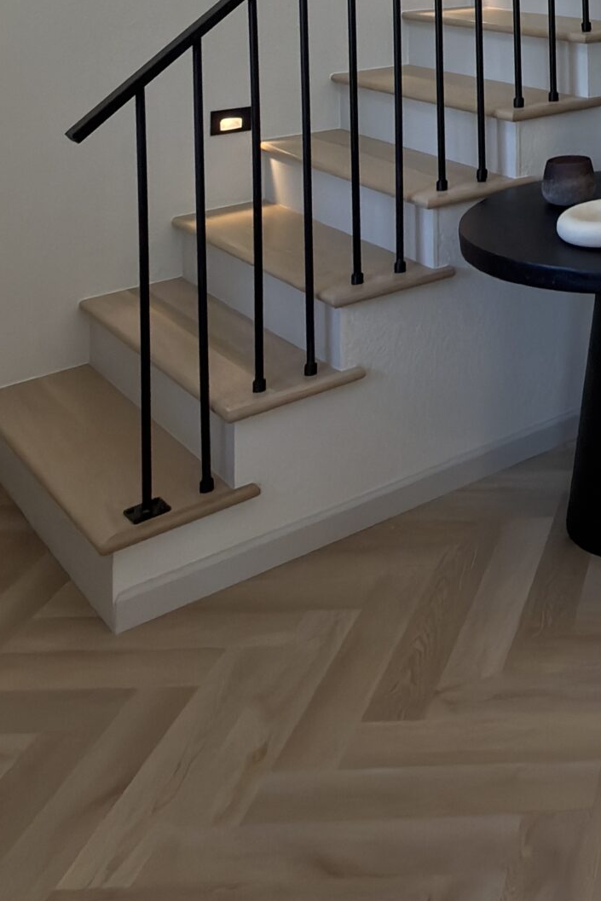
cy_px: -144
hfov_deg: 24.5
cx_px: 812
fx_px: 1176
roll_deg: +1.1
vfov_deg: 34.6
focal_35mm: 47
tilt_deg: +1.8
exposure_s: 1/60
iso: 50
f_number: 2.2
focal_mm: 2.22
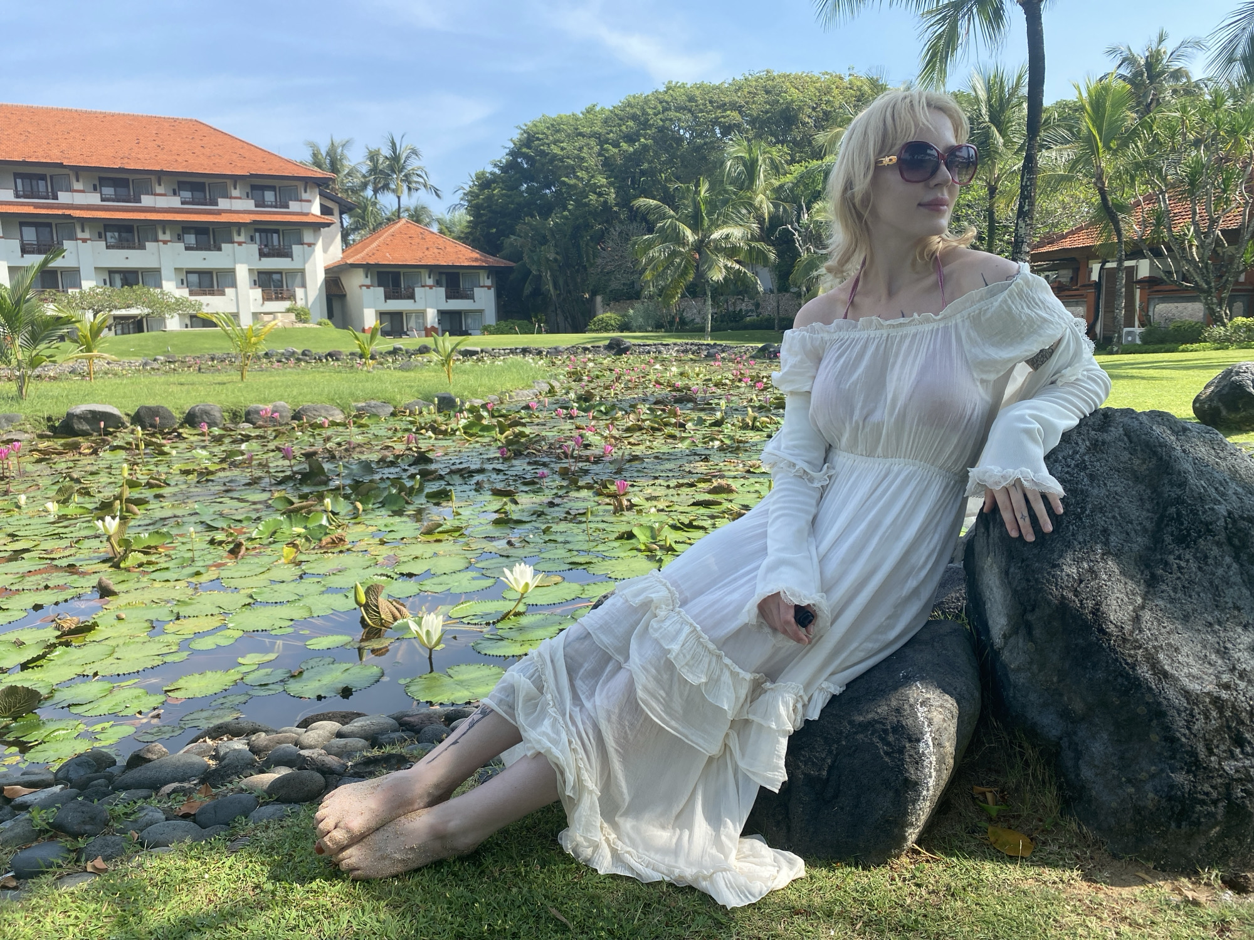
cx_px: 627
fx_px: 942
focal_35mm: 26
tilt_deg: -9.4
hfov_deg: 67.3
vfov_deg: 53.1
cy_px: 470
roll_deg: +1.4
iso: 32
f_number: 1.8
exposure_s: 1/1232
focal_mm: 4.25
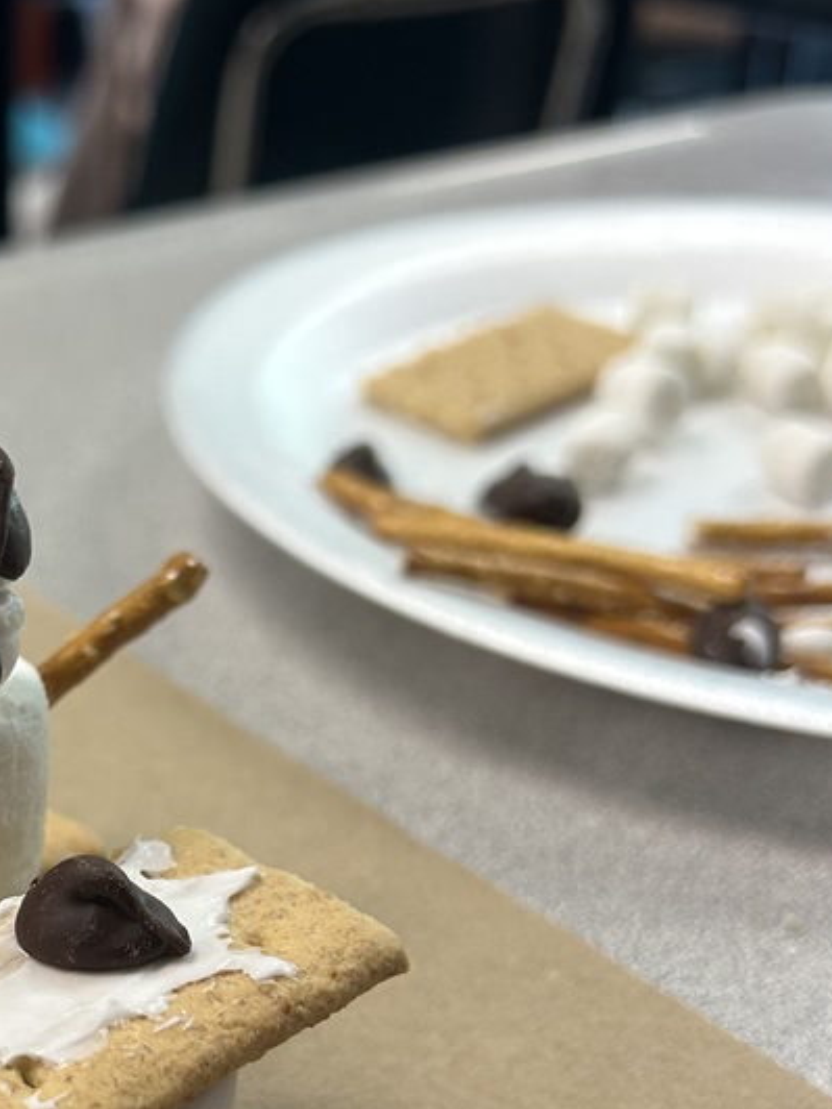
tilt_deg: -36.0
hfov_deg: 28.1
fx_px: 1602
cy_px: 796
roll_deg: +2.0
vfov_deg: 37.5
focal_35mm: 50
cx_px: 94
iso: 125
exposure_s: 1/60
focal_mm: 5.7
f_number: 1.5
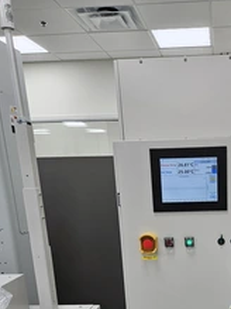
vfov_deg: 41.4
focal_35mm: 42
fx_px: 374
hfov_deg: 32.9
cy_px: 277
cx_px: 200
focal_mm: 5.4
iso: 64
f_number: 1.8
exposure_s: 1/120
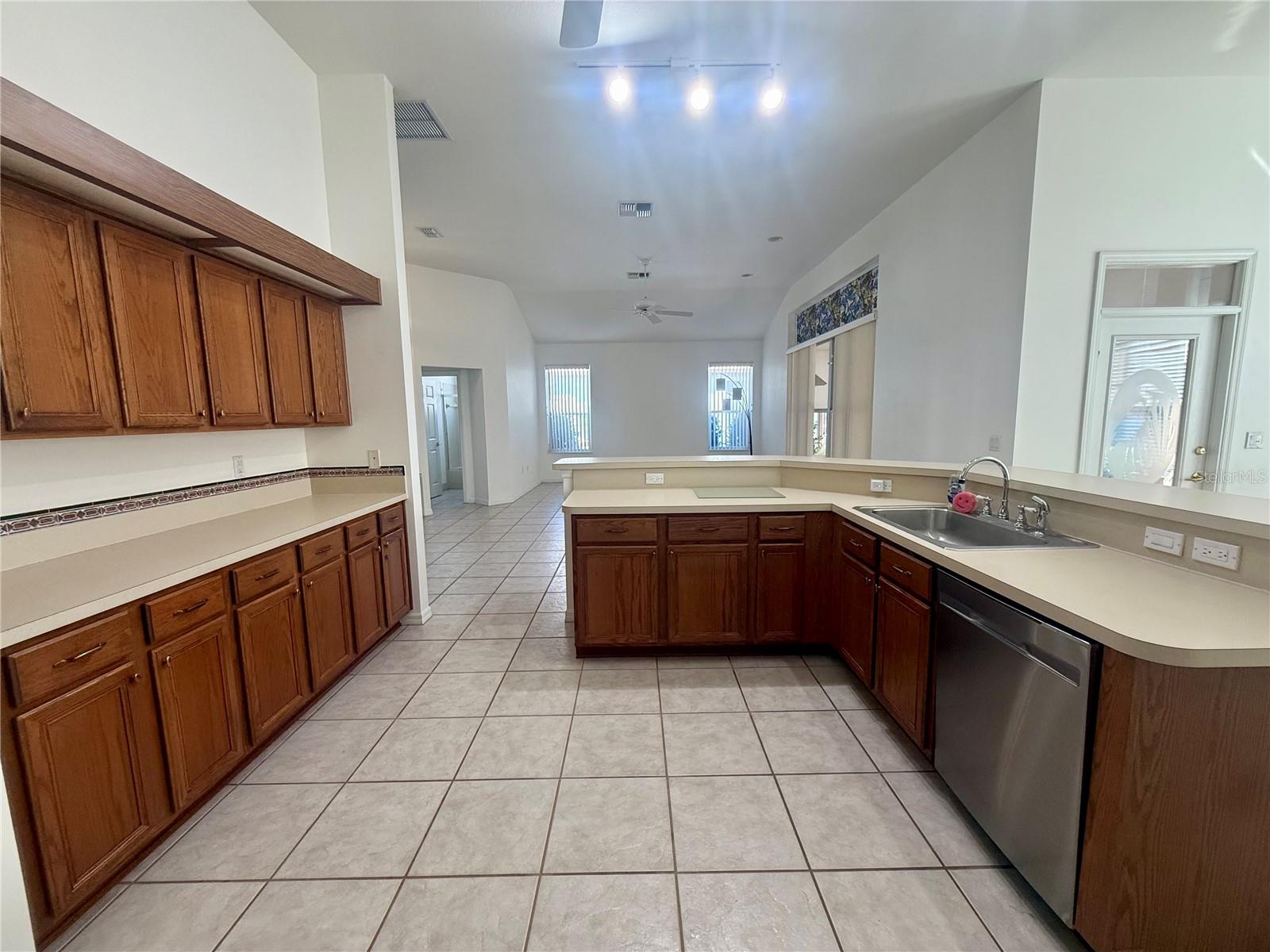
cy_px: 476
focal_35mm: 14
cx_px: 635
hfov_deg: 102.1
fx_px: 514
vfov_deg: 85.7
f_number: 2.2
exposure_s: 1/120
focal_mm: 2.22
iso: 160
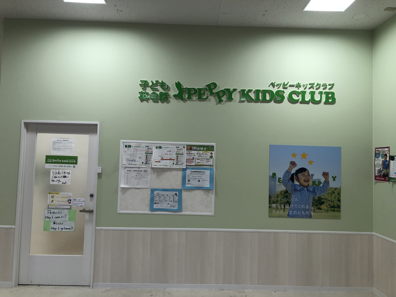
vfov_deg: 49.7
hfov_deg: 63.4
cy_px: 148
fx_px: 320
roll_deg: -1.0
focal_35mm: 28
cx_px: 198
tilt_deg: +2.5
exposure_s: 1/120
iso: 32
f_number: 1.8
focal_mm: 3.99
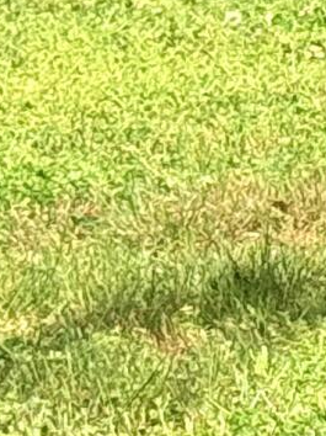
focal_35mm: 407
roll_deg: +0.3
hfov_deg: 3.4
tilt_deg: -4.9
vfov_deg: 4.8
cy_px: -276
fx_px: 5117
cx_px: 1534
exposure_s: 1/1543
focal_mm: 6.76
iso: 64
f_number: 1.78
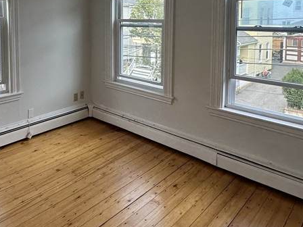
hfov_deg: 55.0
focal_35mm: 32
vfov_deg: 41.6
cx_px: 89
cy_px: 35
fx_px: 280
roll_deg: -0.4
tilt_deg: -3.7
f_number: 2.2
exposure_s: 1/134
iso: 40
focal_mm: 2.22
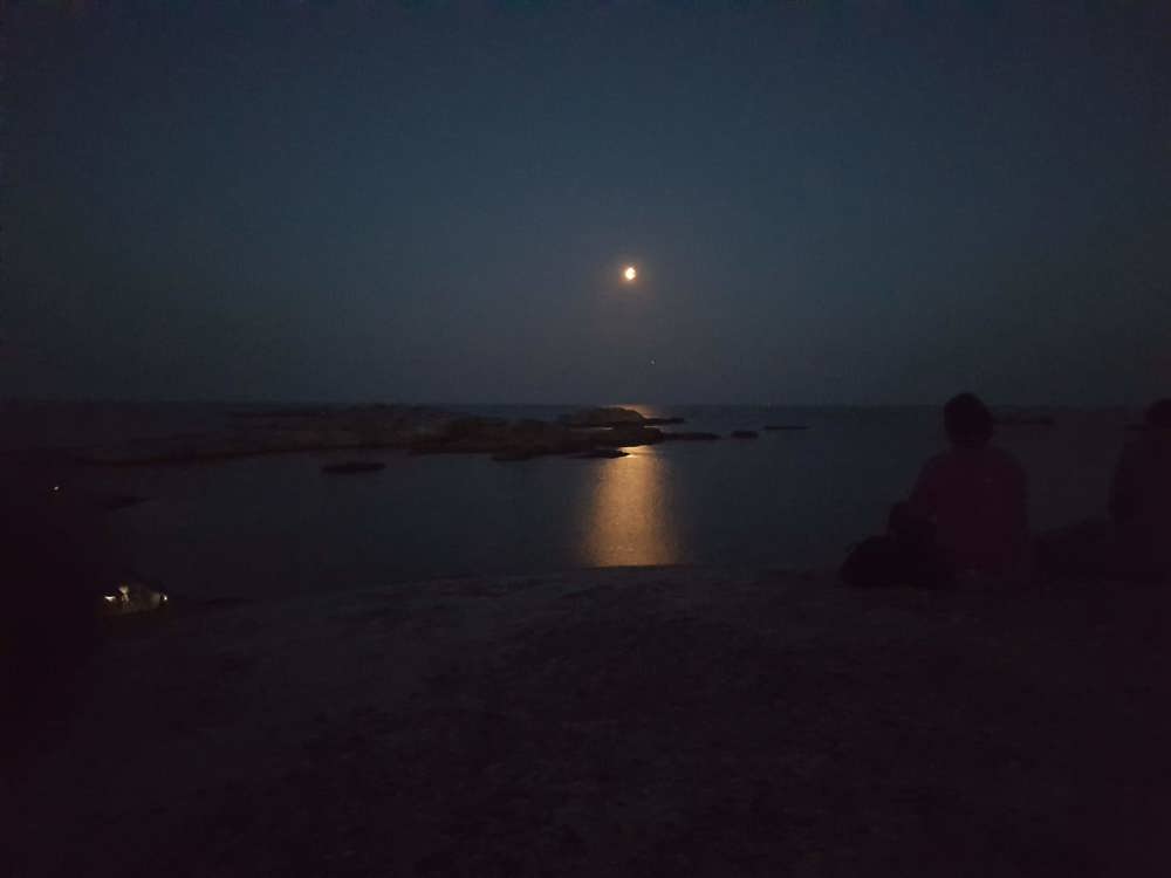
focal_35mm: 26
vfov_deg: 53.1
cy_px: 439
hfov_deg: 67.3
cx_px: 586
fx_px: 880
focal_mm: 4.2
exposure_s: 1/4
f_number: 1.7
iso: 1250
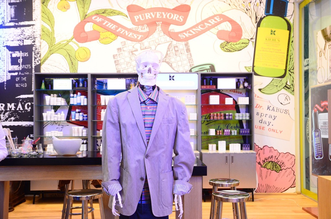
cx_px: 166
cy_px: 110
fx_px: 358
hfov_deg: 49.6
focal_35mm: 39
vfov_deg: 34.1
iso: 2000
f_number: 7.1
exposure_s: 1/200
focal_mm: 26
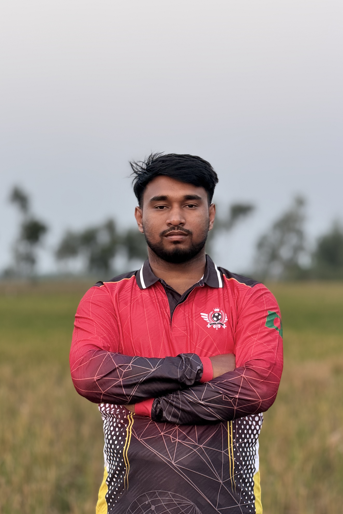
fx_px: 1815
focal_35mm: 127
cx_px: 171
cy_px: 257
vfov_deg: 16.1
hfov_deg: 10.8
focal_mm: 15.66
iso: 125
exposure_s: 1/99
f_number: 2.8
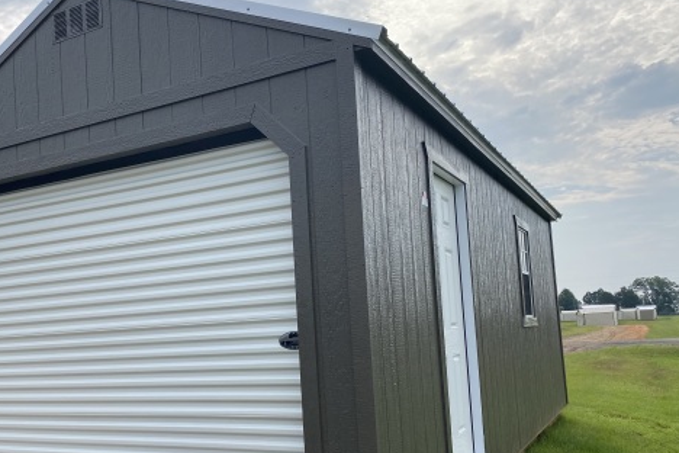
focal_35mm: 37
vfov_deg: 35.7
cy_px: 286
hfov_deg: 51.2
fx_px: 698
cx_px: 247
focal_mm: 4.25
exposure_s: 1/2688
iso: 32
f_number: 1.8
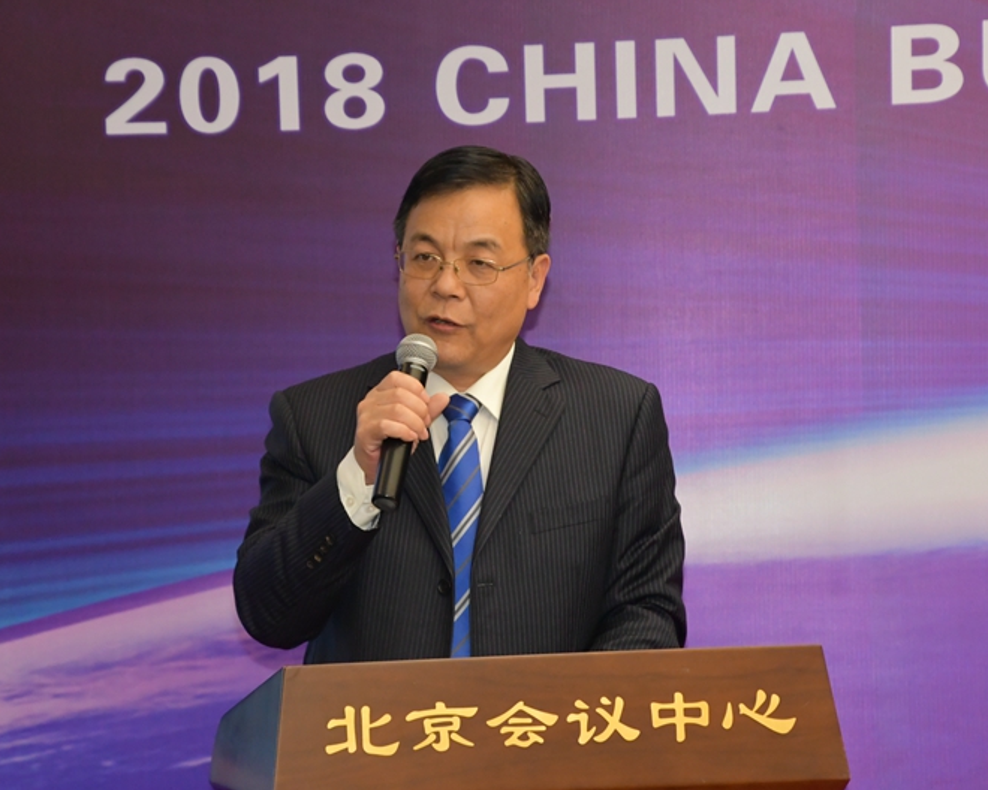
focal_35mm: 133
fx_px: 3889
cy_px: 396
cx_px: 472
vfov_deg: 11.6
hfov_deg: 14.5
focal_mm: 78
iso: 4000
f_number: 7.1
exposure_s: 1/60
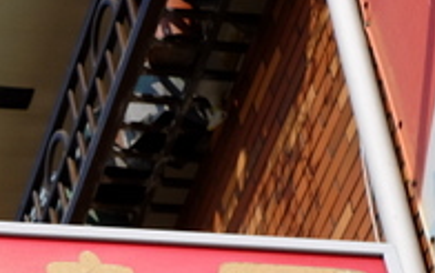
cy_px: 388
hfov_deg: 9.3
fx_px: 2611
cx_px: -218
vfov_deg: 5.9
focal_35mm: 220
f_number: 4
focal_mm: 35
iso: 400
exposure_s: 1/4000
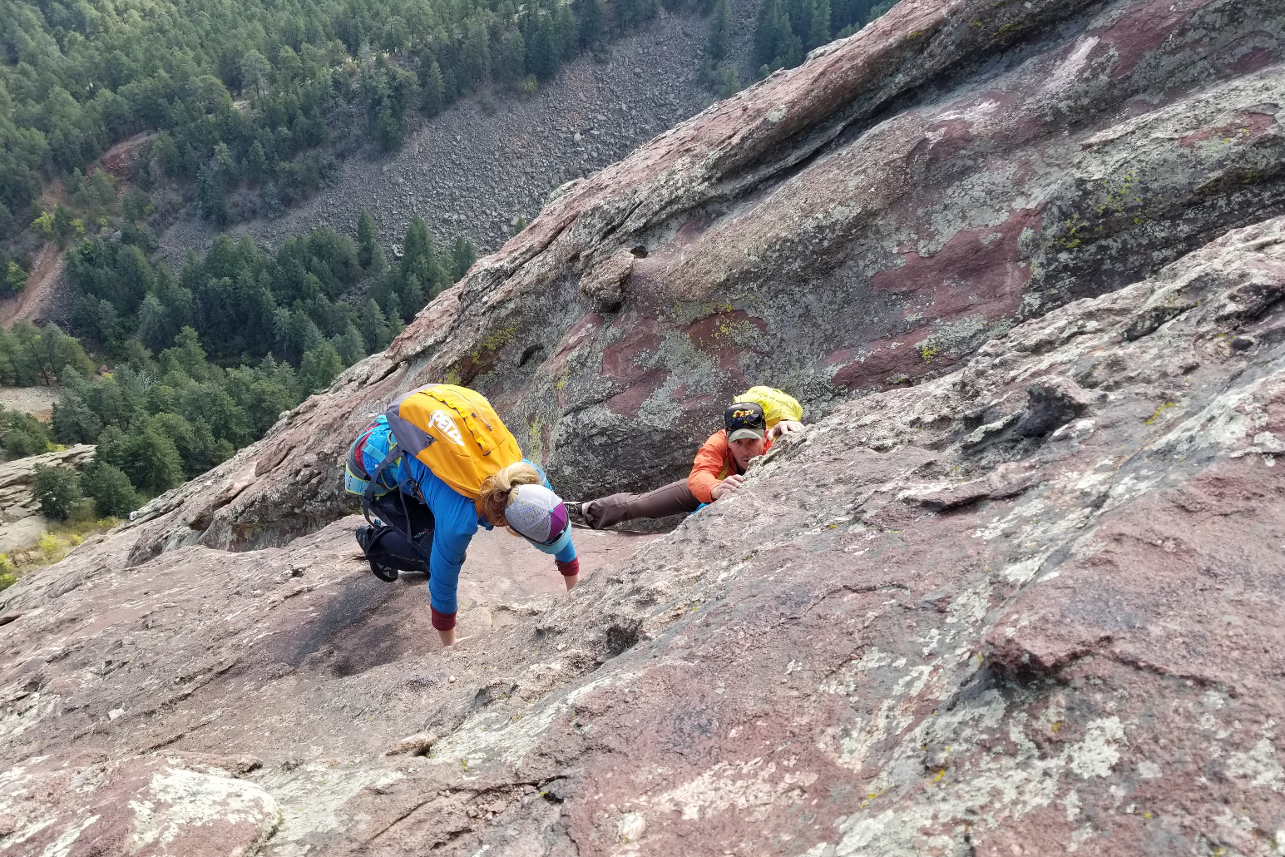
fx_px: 999
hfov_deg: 65.5
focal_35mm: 28
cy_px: 428
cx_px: 627
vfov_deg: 46.4
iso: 50
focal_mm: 4.25
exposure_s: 1/578
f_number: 1.7
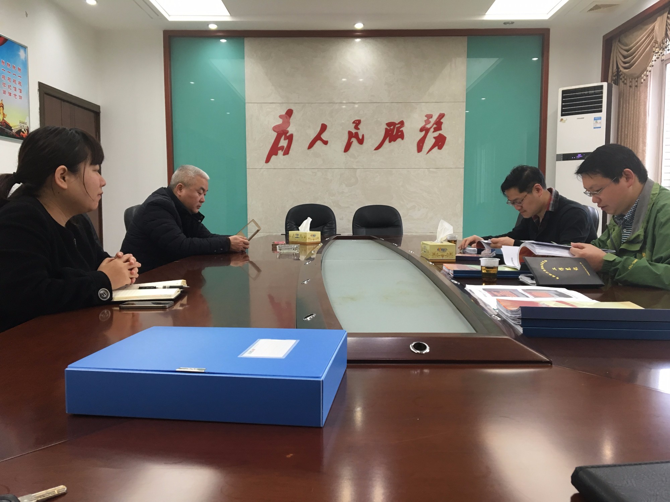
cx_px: 335
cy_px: 251
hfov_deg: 61.7
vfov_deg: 48.2
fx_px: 561
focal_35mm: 29
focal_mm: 4.15
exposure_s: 1/33
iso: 125
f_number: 2.2
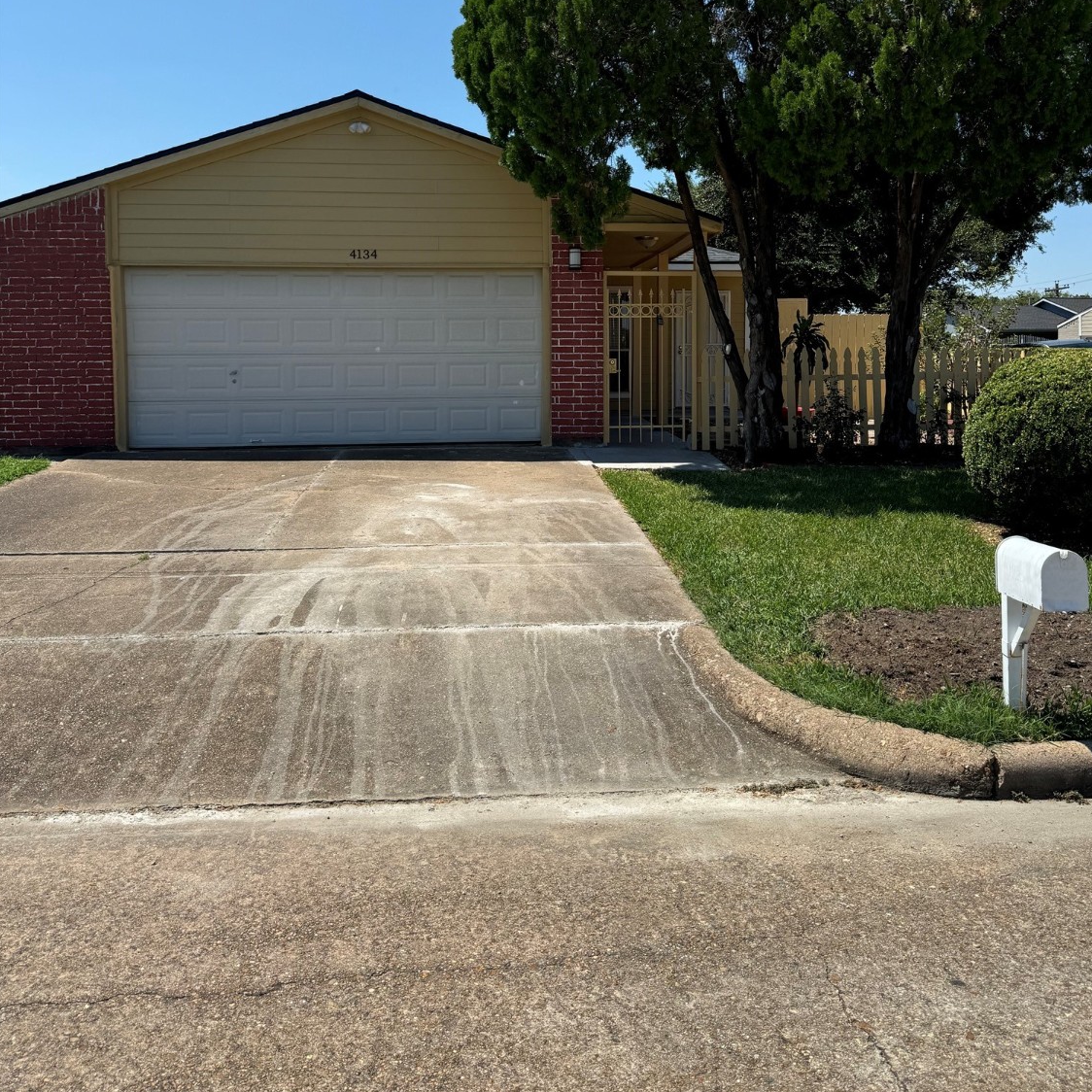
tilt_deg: -3.3
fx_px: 1035
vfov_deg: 54.9
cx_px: 556
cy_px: 399
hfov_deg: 55.6
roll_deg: +0.9
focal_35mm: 29
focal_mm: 6.76
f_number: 1.78
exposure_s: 1/4608
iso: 80
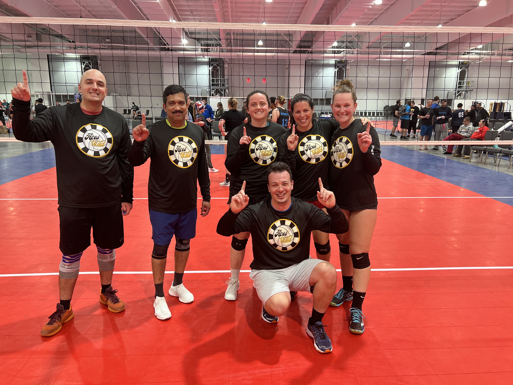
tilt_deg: -12.3
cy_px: 192
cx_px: 256
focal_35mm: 26
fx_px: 385
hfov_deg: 67.3
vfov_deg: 53.1
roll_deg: -1.0
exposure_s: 1/60
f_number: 1.5
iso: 125
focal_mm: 5.7
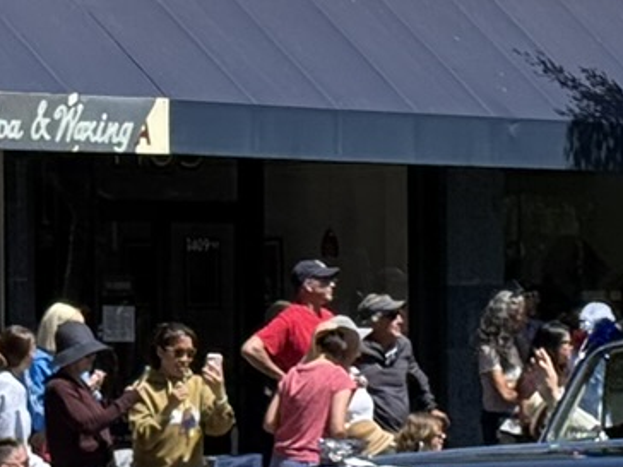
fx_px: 4859
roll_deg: +0.0
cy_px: 520
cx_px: 644
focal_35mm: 270
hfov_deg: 7.3
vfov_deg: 5.5
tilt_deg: -2.2
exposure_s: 1/3534
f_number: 1.78
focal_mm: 6.76
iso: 64
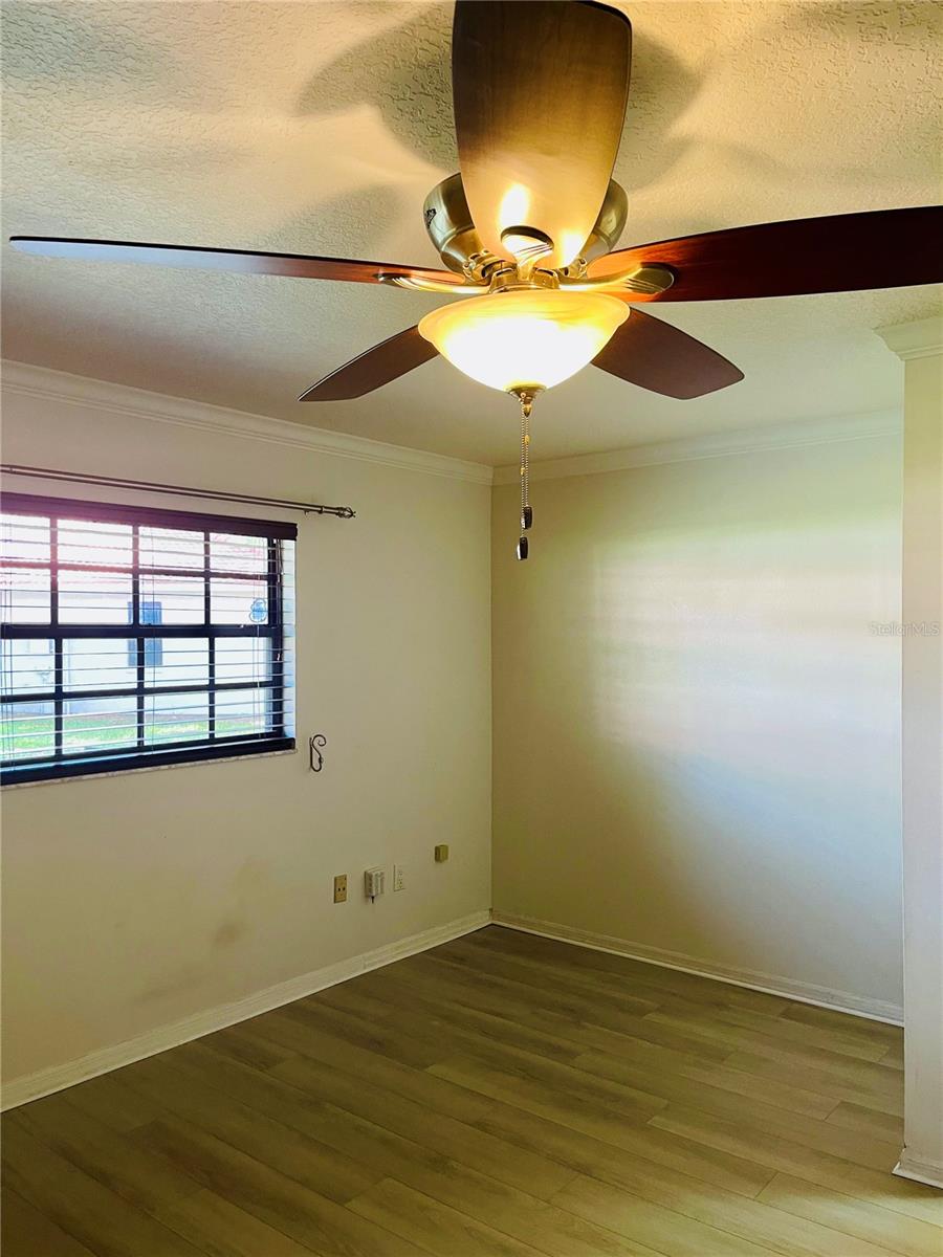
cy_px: 628
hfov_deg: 54.9
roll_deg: +0.3
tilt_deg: +0.3
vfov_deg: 69.4
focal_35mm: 25
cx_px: 472
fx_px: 908
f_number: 1.6
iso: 250
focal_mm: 5.1
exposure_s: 1/60
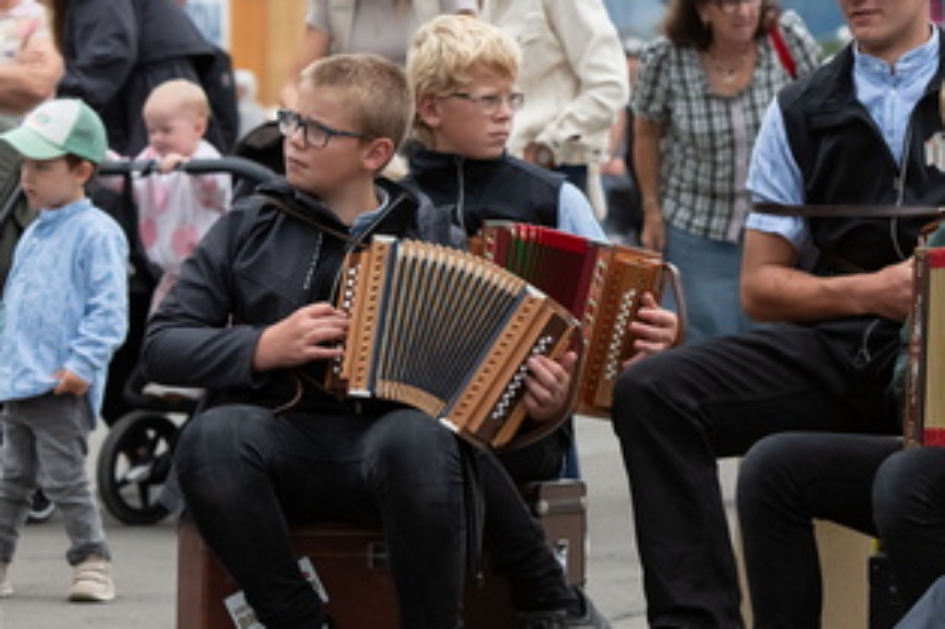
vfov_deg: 5.6
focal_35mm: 247
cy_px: 178
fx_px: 6480
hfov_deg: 8.3
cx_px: 758
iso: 800
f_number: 5.6
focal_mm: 98
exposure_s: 1/1250
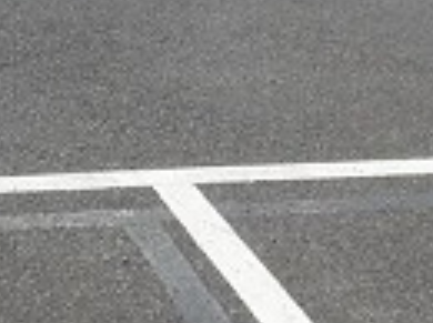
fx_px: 1386
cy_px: 166
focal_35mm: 111
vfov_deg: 13.3
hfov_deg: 17.6
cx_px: 93
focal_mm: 4.3
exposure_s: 1/1600
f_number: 4.5
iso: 160
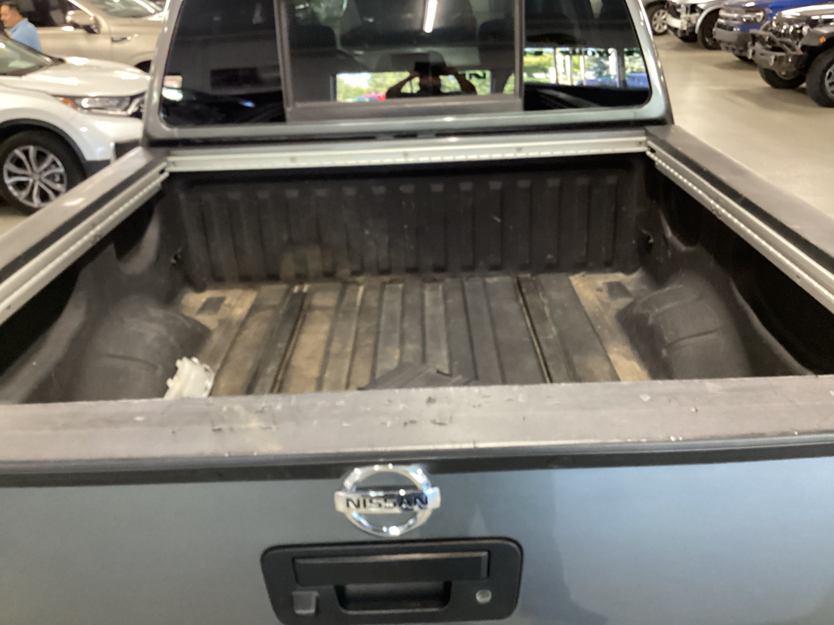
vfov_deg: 45.4
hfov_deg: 58.4
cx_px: 417
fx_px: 747
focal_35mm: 31
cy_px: 312
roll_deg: +1.4
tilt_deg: -24.7
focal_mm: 3.3
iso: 400
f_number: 2.4
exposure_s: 1/40
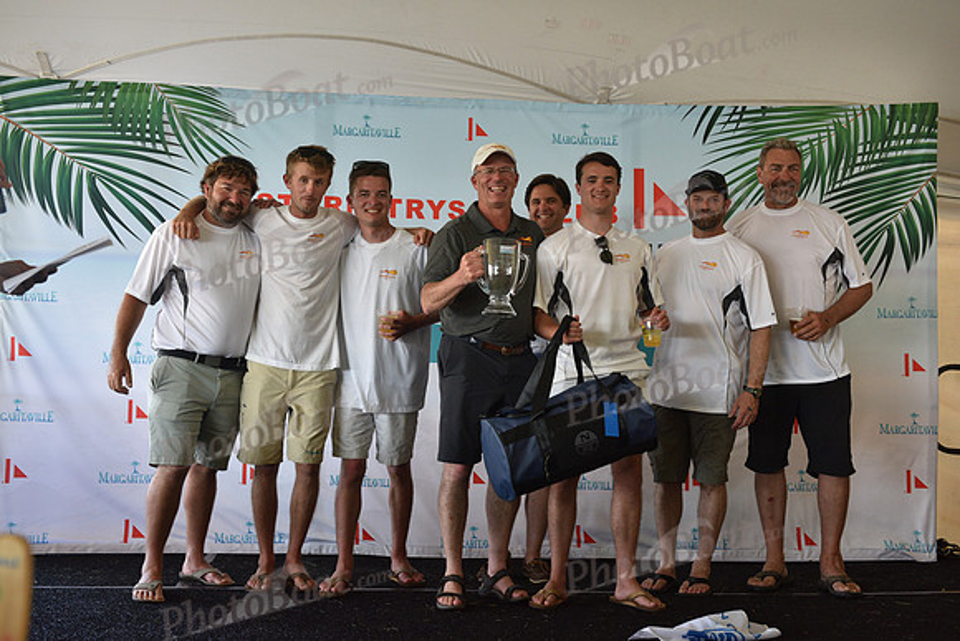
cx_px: 480
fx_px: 1280
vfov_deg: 28.1
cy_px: 320
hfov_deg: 41.1
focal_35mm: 48
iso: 800
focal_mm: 48
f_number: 4.5
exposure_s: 1/160
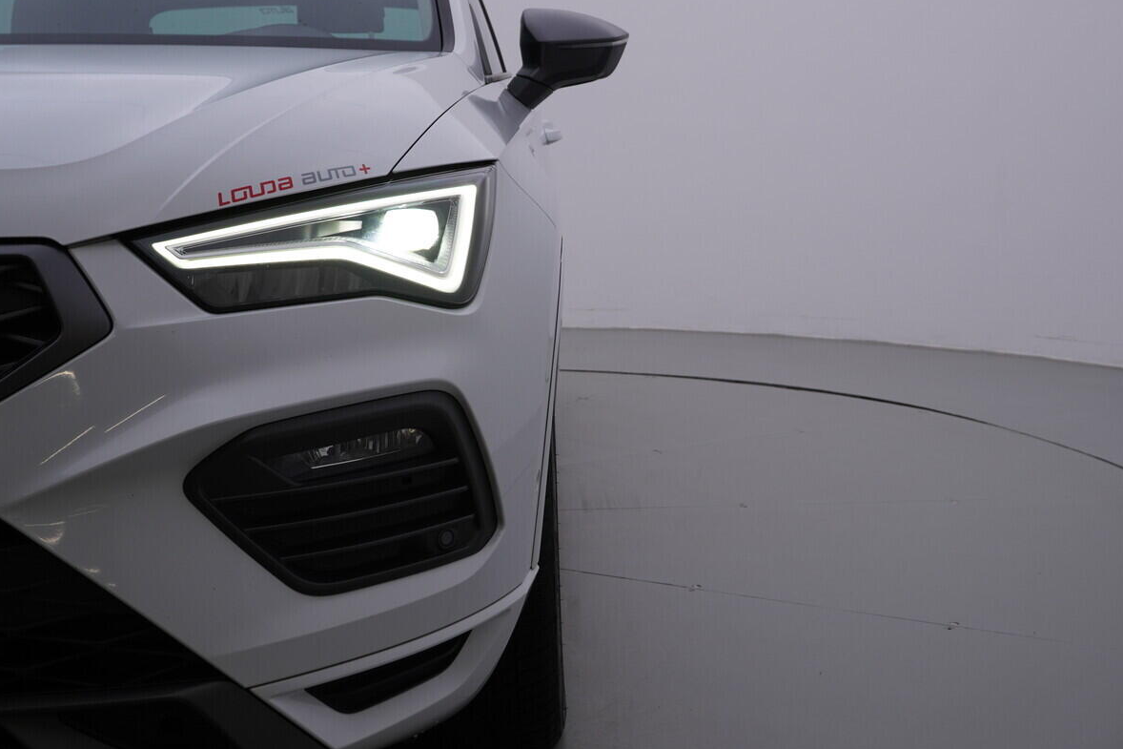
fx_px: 1372
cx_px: 637
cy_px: 340
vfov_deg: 30.5
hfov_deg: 44.4
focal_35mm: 44
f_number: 5
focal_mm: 24
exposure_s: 1/125
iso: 125
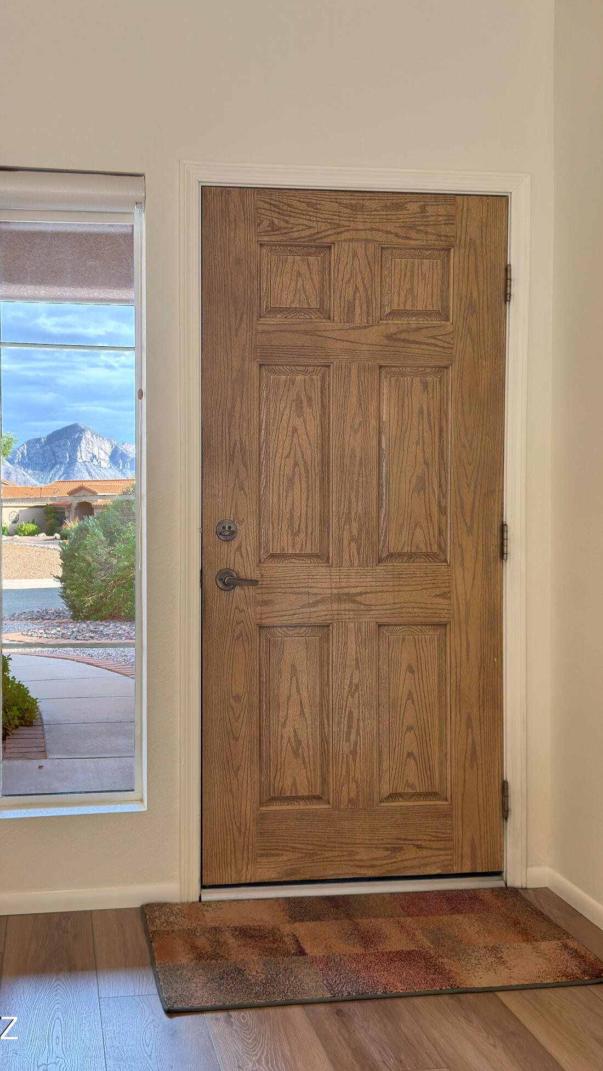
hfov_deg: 30.2
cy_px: 531
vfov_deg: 51.6
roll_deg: -0.3
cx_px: 205
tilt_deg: -0.8
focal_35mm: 39
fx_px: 1108
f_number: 1.78
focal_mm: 6.76
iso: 200
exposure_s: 1/60
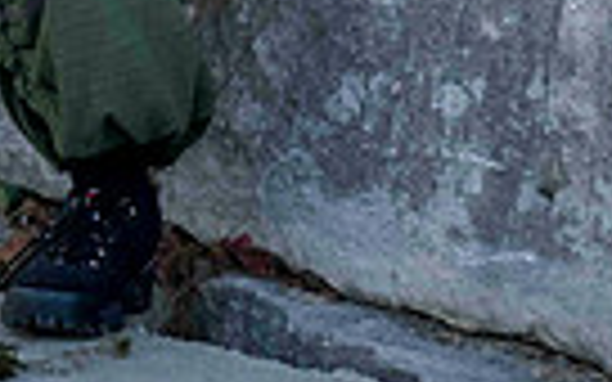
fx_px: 5637
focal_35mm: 338
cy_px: -571
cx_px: 234
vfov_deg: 3.8
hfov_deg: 6.2
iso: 400
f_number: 5.6
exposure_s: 1/640
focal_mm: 100
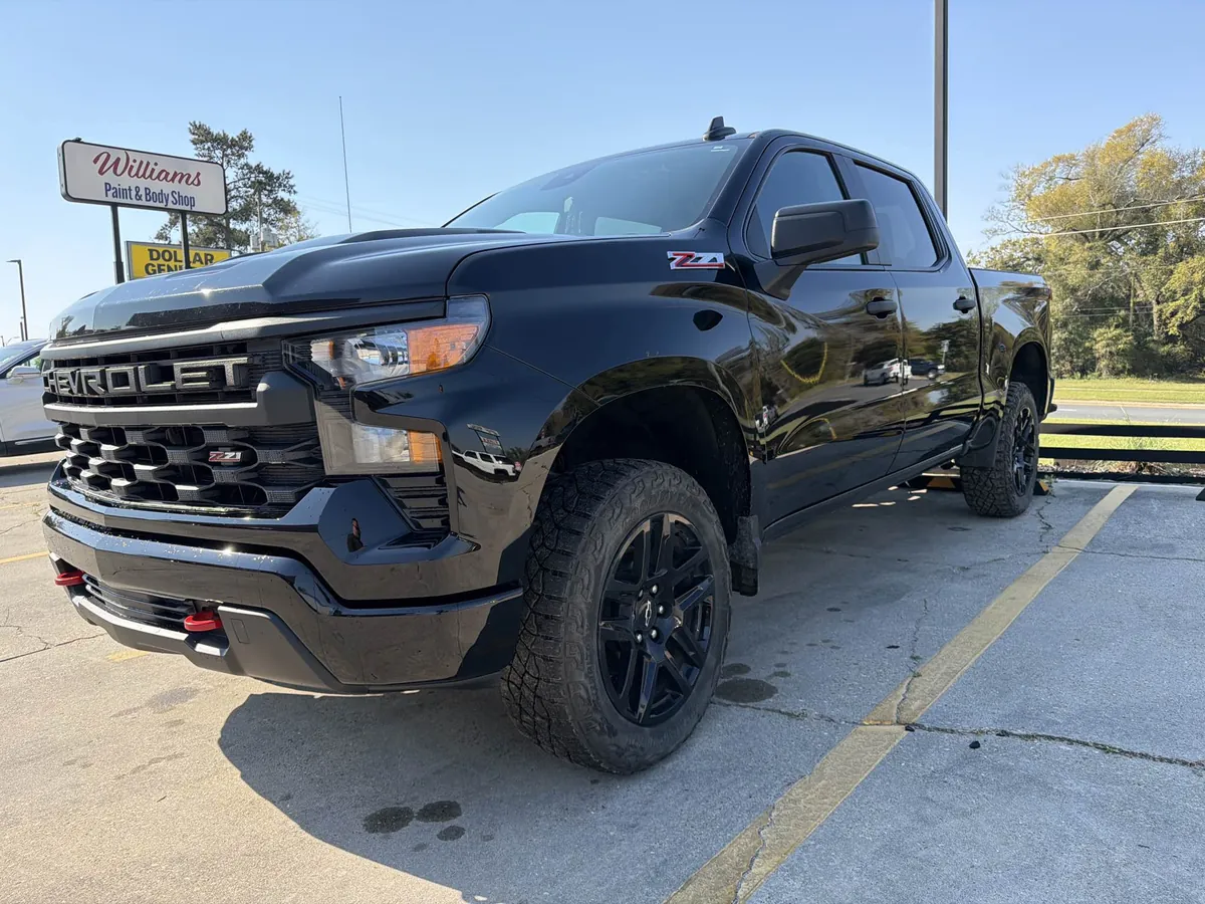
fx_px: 835
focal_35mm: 24
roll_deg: +1.1
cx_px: 602
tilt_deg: -5.6
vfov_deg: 56.8
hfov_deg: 71.6
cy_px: 452
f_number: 1.78
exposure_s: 1/2611
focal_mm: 6.76
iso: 100
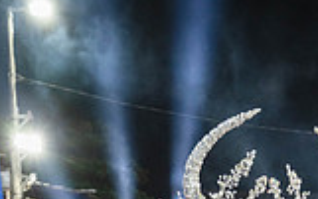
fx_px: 529
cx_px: 244
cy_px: 412
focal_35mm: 61
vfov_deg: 16.0
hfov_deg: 32.7
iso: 4000
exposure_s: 1/250
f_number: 4
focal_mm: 21.5
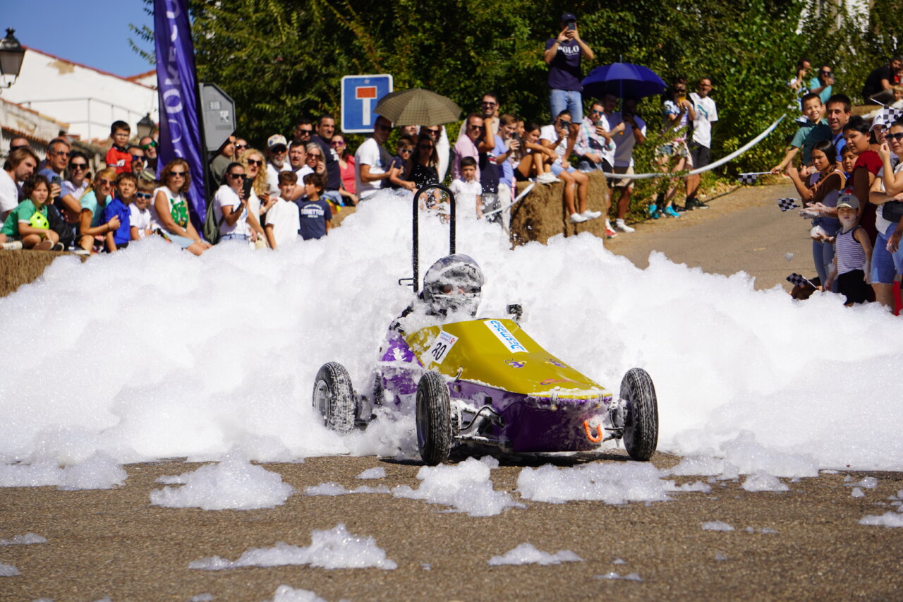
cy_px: 301
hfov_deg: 14.6
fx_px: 3536
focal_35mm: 141
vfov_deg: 9.7
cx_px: 452
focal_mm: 94
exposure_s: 1/1000
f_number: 5.6
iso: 100
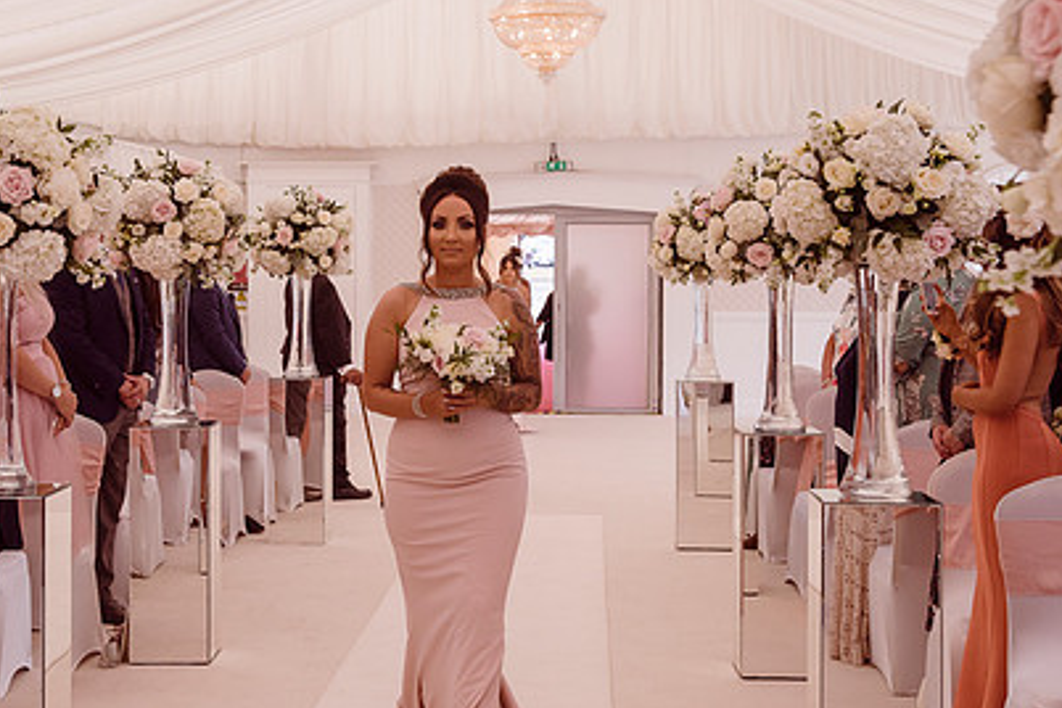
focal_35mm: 65
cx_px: 460
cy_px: 316
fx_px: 1917
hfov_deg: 30.9
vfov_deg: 20.9
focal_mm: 45
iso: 640
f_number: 5.6
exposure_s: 1/500
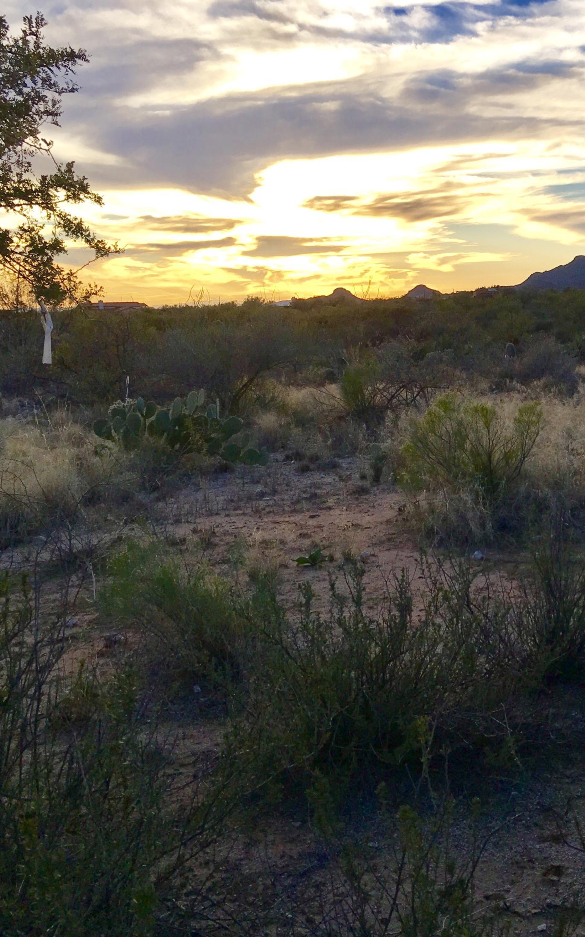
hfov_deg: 28.9
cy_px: 457
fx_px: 1072
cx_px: 565
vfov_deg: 47.2
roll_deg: +2.3
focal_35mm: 42
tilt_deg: -8.5
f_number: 2.2
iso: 25
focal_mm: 4.15
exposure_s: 1/818
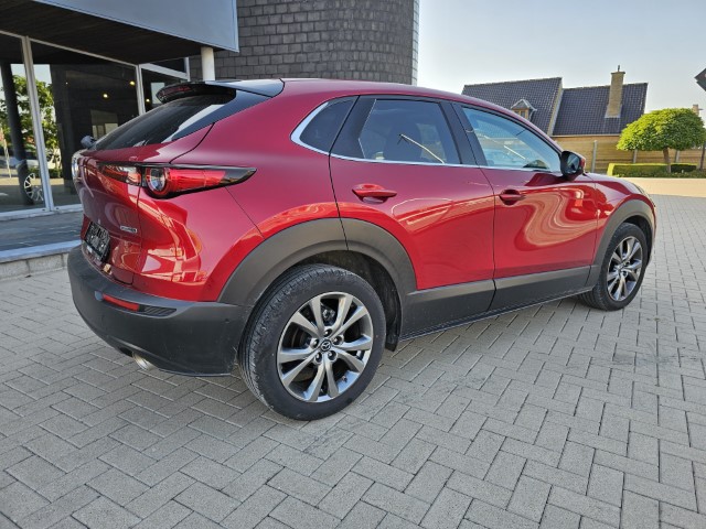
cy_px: 264
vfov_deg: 58.9
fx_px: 469
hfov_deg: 73.9
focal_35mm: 23
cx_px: 353
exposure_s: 1/180
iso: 16
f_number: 1.7
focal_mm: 6.3
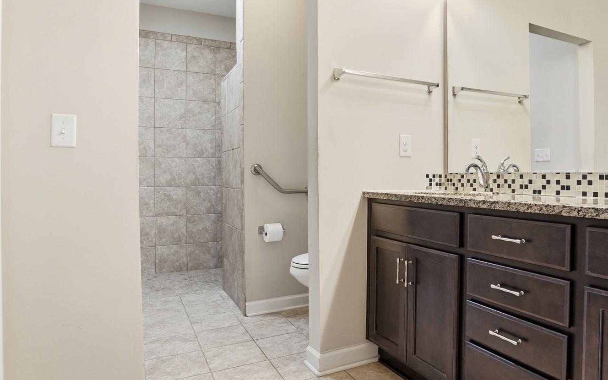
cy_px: 174
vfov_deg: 52.9
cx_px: 363
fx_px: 381
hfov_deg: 76.3
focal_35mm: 23
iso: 100
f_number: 4
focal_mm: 10
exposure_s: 1/160
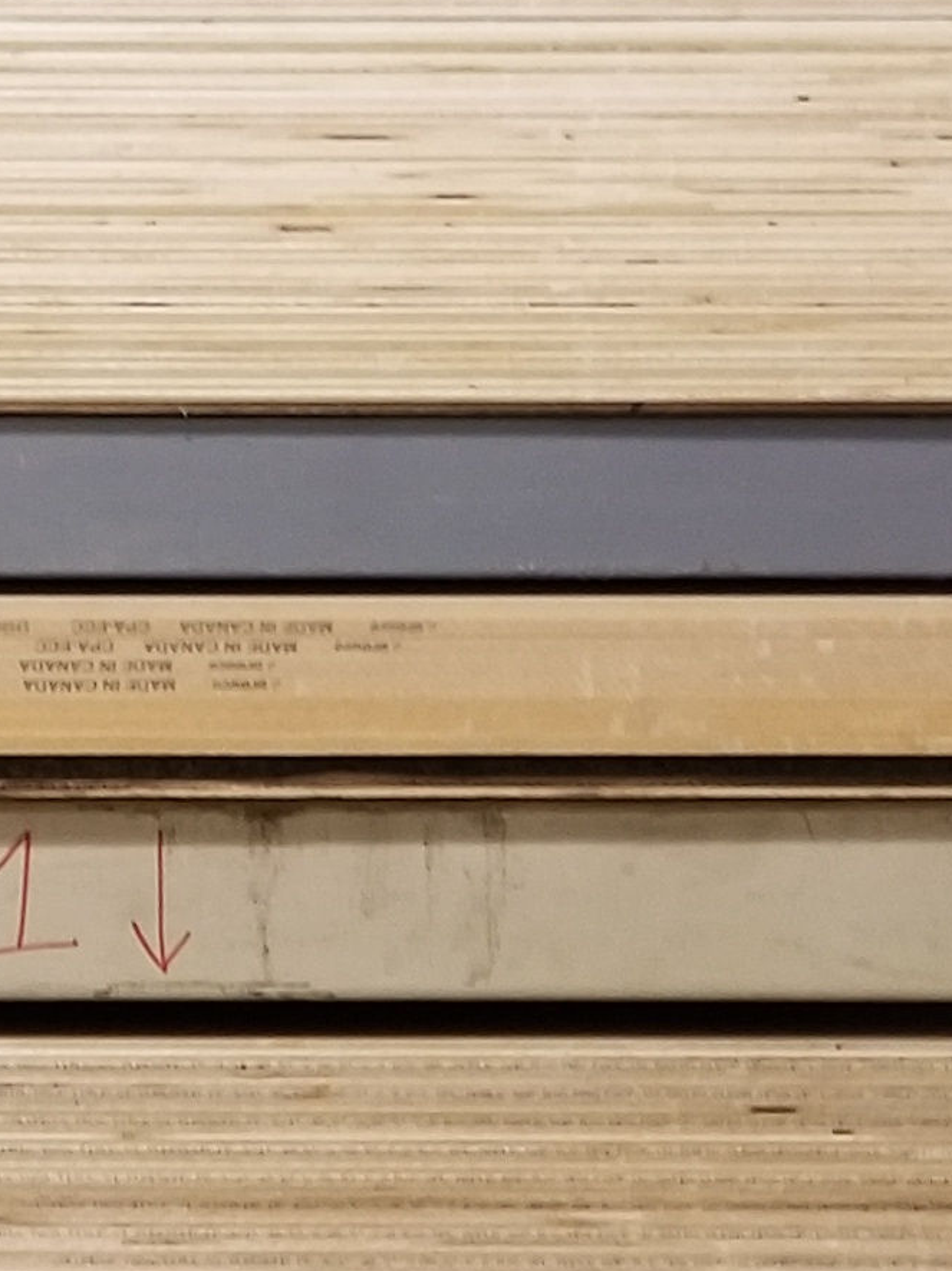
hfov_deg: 6.2
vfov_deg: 8.3
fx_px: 8697
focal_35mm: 237
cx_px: -42
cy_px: 244
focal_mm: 6
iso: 64
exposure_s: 1/30
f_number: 2.4
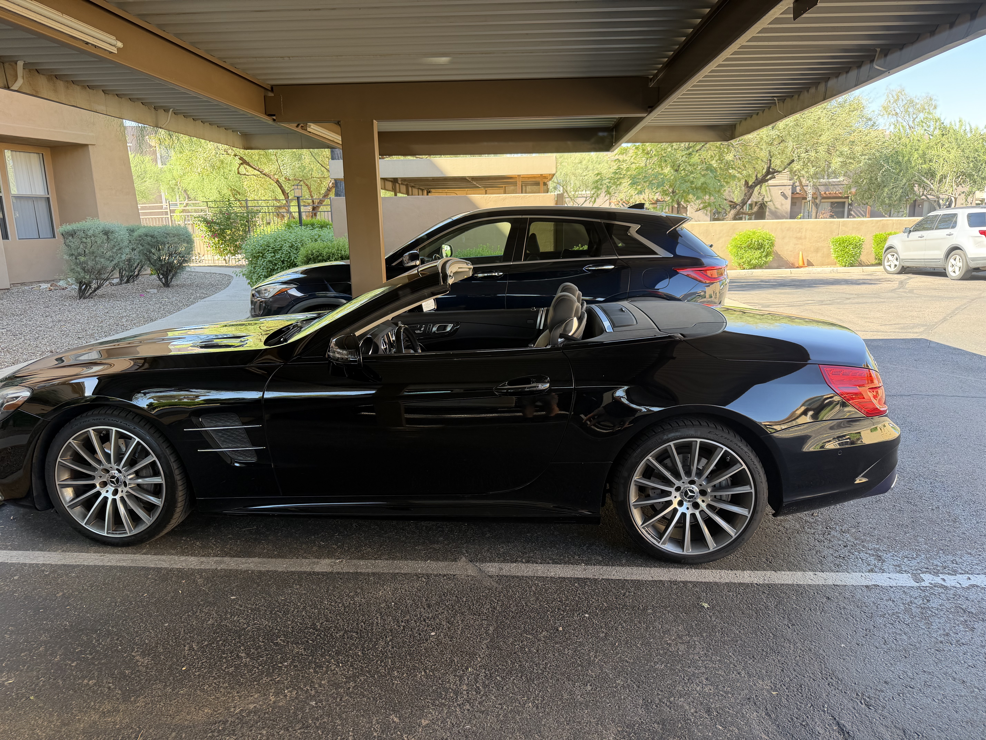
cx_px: 493
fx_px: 684
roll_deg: +0.9
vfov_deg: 56.8
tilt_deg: -14.0
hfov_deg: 71.6
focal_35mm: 24
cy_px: 370
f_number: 1.78
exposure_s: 1/207
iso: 80
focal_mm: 6.76
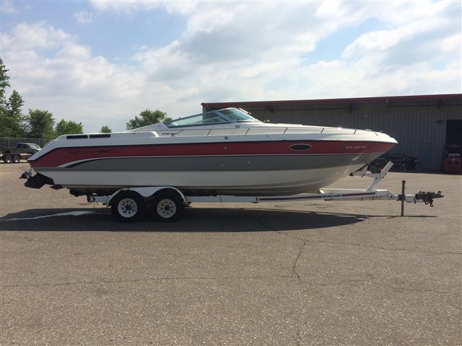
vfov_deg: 48.2
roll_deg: -0.1
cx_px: 231
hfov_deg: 61.7
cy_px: 173
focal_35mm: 29
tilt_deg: -3.5
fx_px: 387
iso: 32
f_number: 2.2
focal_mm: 4.15
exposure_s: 1/3425
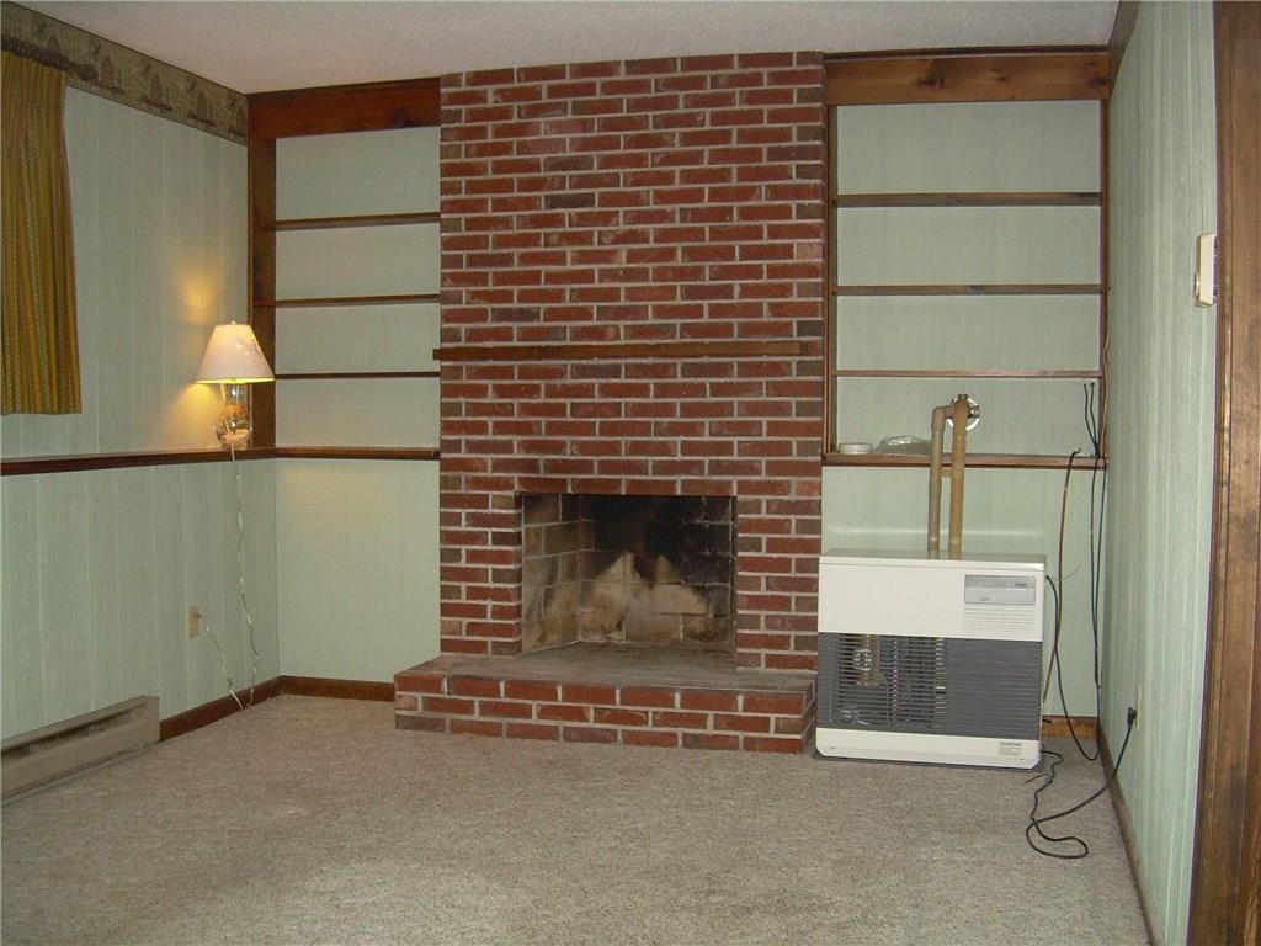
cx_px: 630
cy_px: 473
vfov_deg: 37.7
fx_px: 1384
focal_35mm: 38
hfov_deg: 49.0
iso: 200
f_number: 2.8
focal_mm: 6.3
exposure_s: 1/60
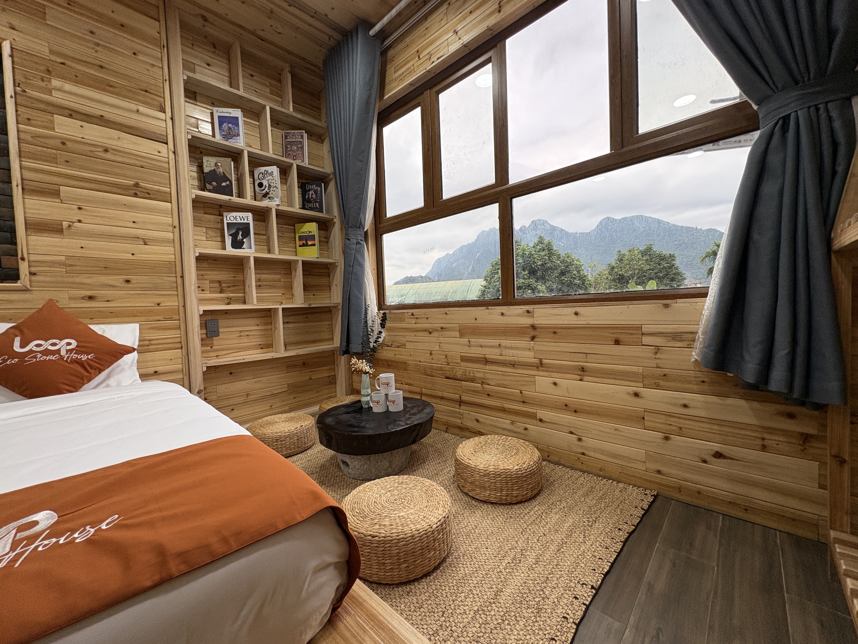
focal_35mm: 14
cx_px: 429
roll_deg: +3.0
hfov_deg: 102.1
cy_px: 322
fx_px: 347
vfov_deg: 85.7
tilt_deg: -2.8
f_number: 2.2
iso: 200
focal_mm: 2.22
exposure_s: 1/99
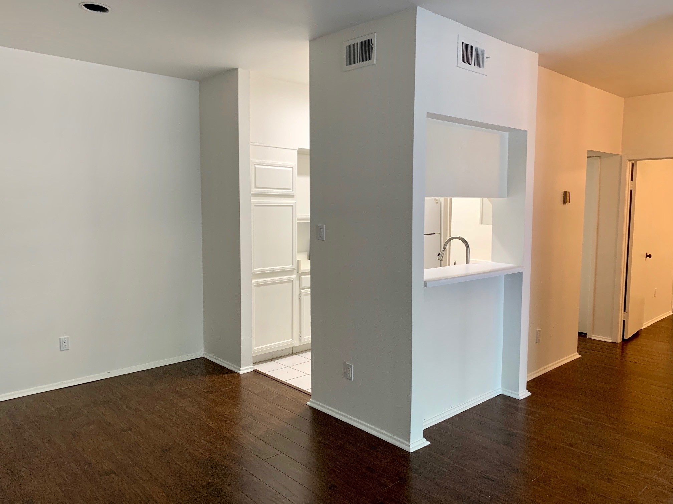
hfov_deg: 67.3
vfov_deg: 53.1
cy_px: 252
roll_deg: -0.8
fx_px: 505
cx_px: 336
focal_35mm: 26
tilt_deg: -4.8
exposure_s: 1/60
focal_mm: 4.25
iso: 160
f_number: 1.8
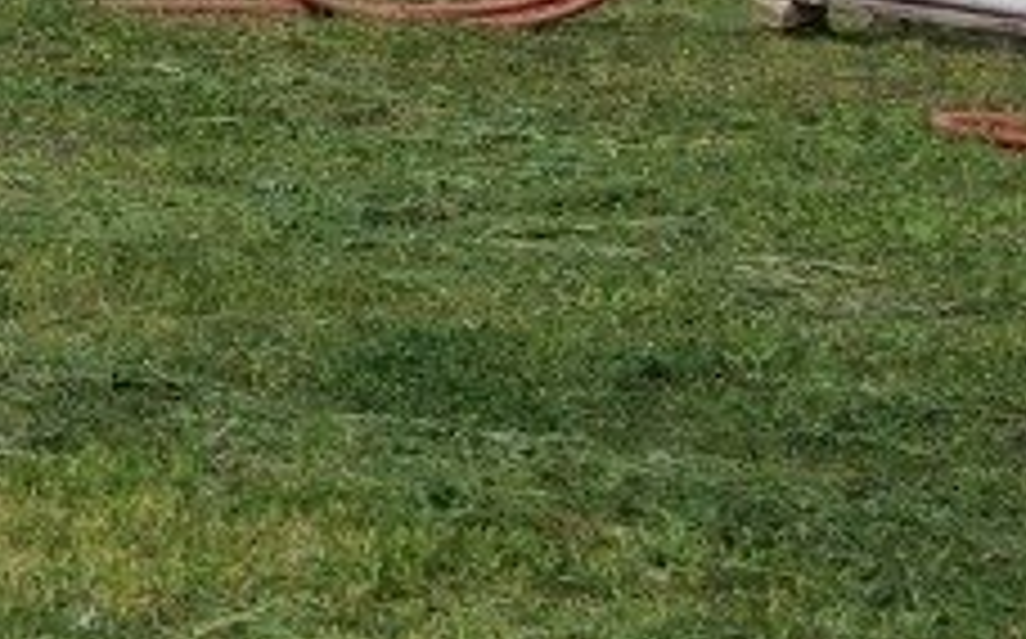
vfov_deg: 7.9
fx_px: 4497
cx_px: -1197
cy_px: -477
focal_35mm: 161
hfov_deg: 11.4
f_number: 1.8
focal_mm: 8.67
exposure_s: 1/5000
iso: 400
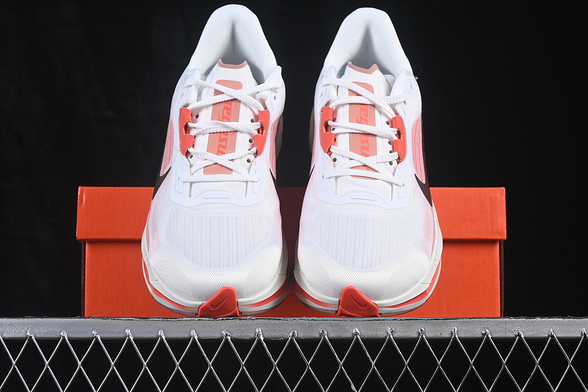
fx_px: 1225
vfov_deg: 18.2
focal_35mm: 75
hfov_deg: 27.0
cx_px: 294
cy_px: 196
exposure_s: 1/80
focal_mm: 50
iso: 160
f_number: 8
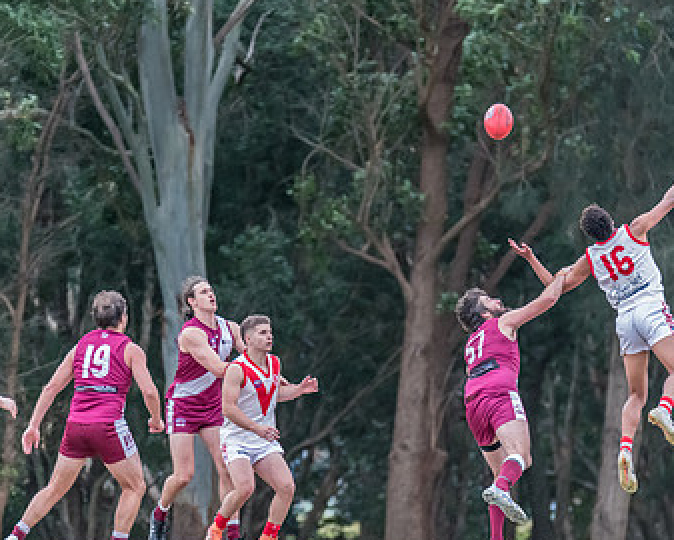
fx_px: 11537
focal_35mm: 578
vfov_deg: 2.7
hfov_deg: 3.3
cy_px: 329
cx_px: 574
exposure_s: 1/1250
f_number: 6
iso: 3200
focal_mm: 350
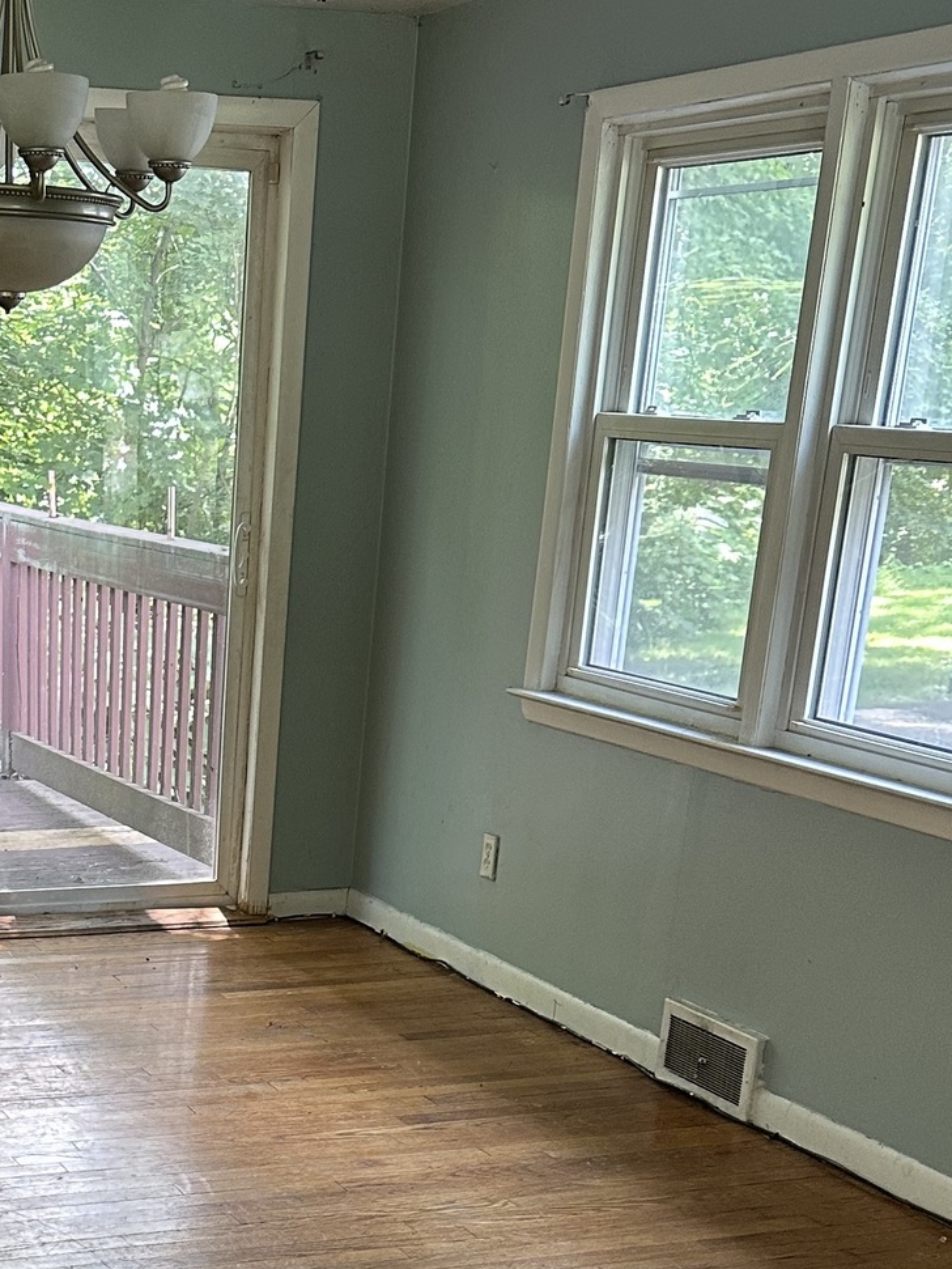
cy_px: 1218
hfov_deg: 24.9
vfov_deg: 31.6
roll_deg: -1.5
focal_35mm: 57
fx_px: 2089
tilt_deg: -22.0
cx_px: 95
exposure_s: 1/60
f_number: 1.78
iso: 320
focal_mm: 6.86
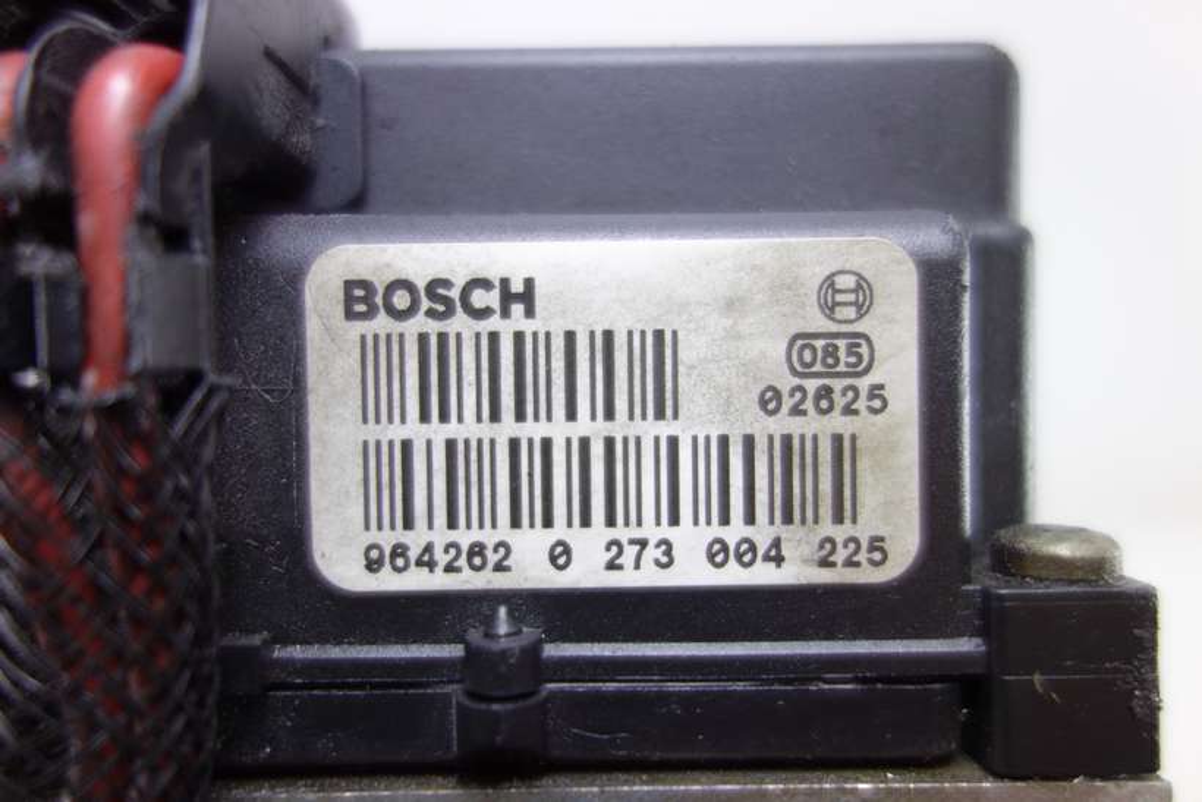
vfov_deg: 46.4
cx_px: 601
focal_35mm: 28
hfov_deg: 65.5
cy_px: 401
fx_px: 935
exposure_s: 1/100
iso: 125
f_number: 1.8
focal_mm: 10.4
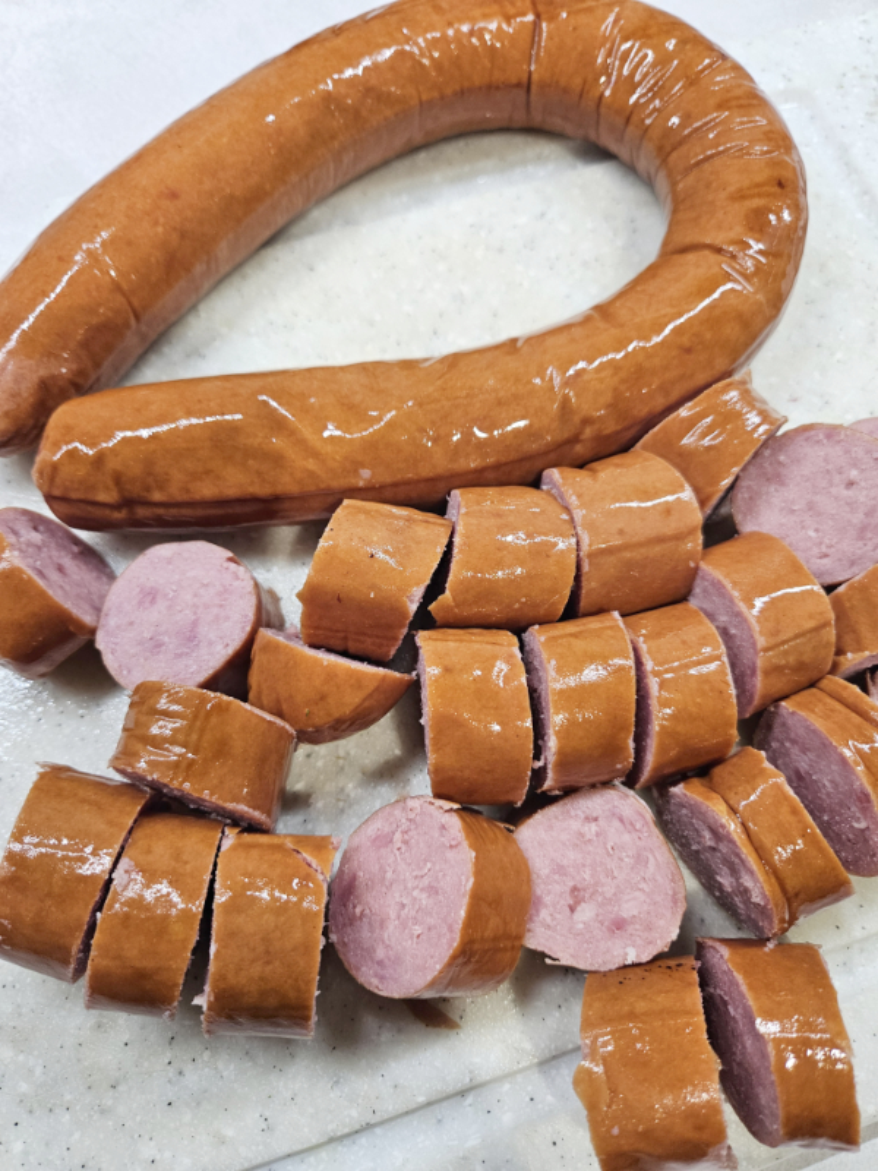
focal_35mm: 23
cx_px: 439
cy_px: 586
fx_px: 778
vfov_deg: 73.9
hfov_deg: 58.9
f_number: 1.8
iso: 200
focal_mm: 5.4
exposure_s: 1/120
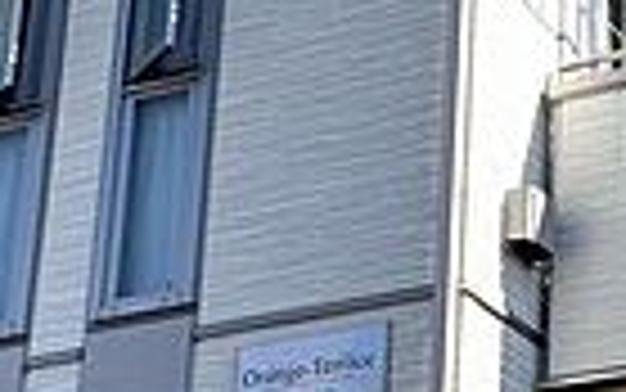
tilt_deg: +18.9
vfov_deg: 10.2
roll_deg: -1.2
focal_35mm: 127
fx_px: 2168
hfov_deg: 16.2
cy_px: 455
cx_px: 603
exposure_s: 1/2160
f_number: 1.8
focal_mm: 4.25
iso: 25
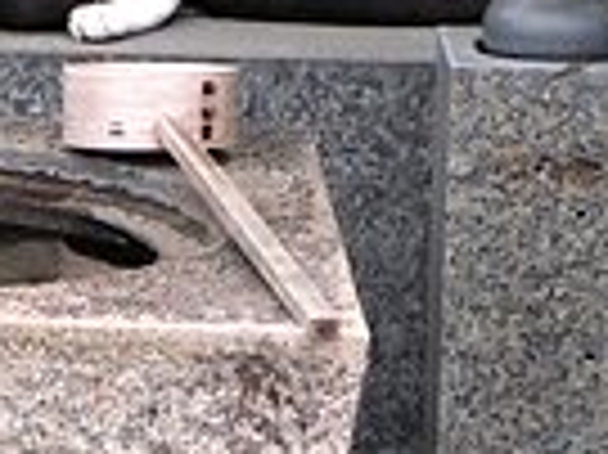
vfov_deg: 3.9
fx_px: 6598
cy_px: -144
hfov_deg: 5.3
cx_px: -126
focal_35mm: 376
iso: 50
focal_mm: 15.2
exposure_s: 1/125
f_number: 4.5
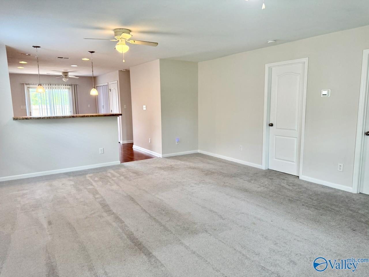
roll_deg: +0.5
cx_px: 184
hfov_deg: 71.6
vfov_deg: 56.8
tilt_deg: -9.1
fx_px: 256
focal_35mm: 24
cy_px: 138
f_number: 1.78
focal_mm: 6.76
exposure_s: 1/197
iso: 200
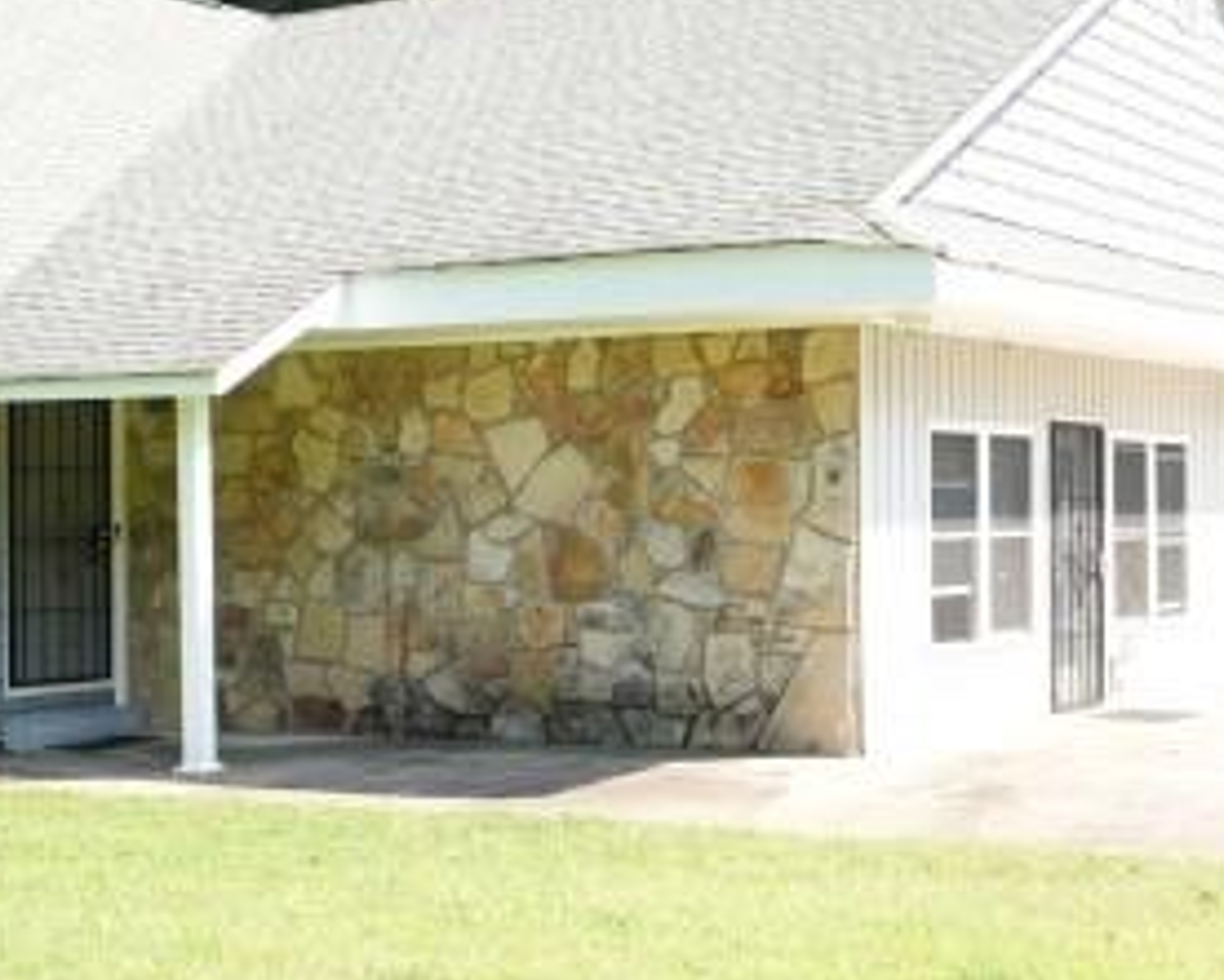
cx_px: 665
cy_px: 457
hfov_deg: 28.7
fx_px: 2392
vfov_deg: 23.2
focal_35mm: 66
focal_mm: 24
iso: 100
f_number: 2.8
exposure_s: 1/320
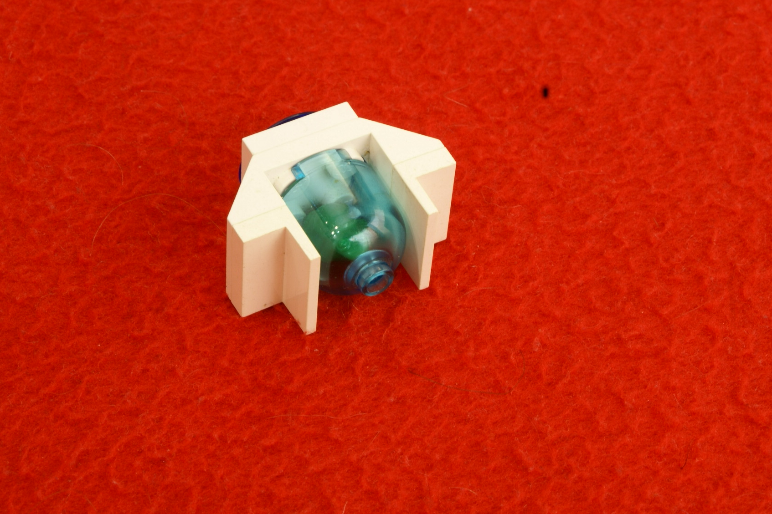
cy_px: 243
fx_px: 2187
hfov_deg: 20.0
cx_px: 367
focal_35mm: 102
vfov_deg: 13.4
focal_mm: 60
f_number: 22
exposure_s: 30
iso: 100
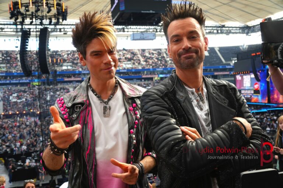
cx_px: 142
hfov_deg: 55.1
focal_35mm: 34
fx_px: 271
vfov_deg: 38.4
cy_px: 94
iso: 250
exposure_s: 1/160
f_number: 4
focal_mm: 23
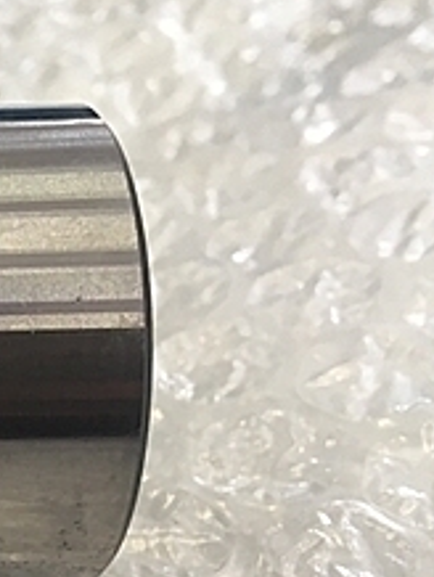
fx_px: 1418
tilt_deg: -37.6
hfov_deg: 15.5
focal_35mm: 85
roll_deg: -2.1
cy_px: 434
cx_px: -294
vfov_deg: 22.8
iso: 25
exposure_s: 1/30
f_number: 2.2
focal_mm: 4.15
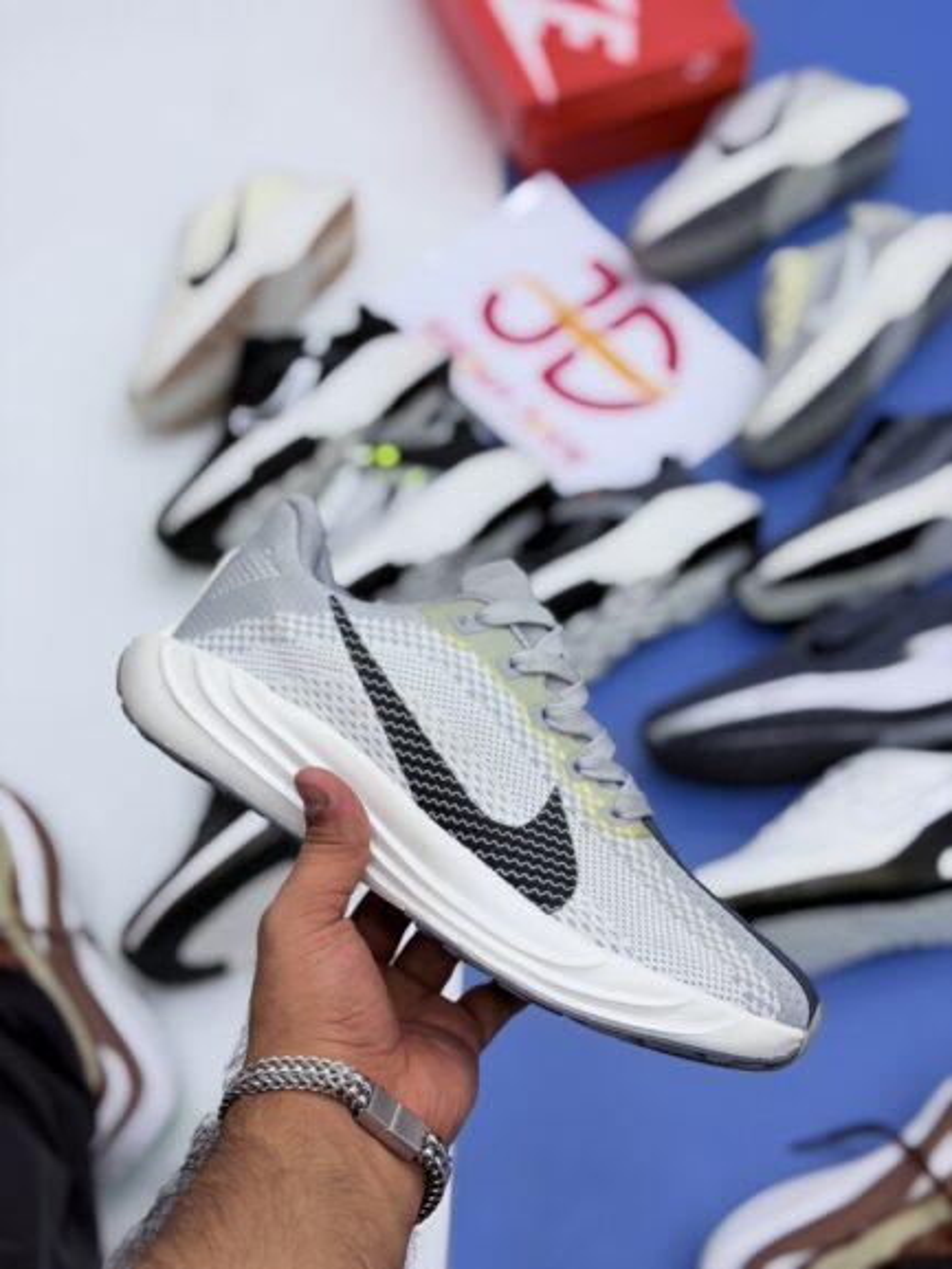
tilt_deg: -56.8
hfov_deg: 30.3
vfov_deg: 39.6
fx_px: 1759
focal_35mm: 48
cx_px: 476
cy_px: 634
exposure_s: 1/413
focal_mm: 6.76
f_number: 1.78
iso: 64
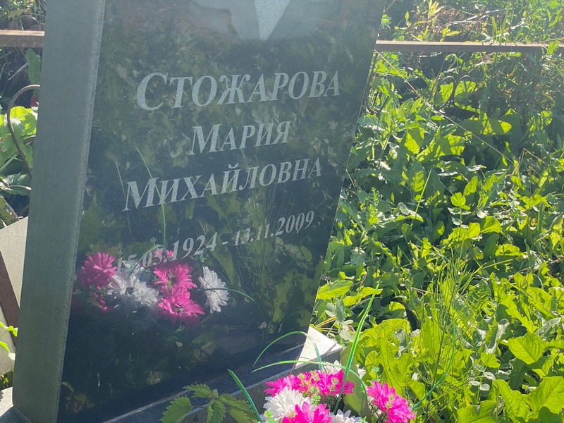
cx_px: 282
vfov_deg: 28.0
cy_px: 212
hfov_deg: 36.8
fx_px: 847
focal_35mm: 52
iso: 20
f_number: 2
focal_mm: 6
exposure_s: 1/516
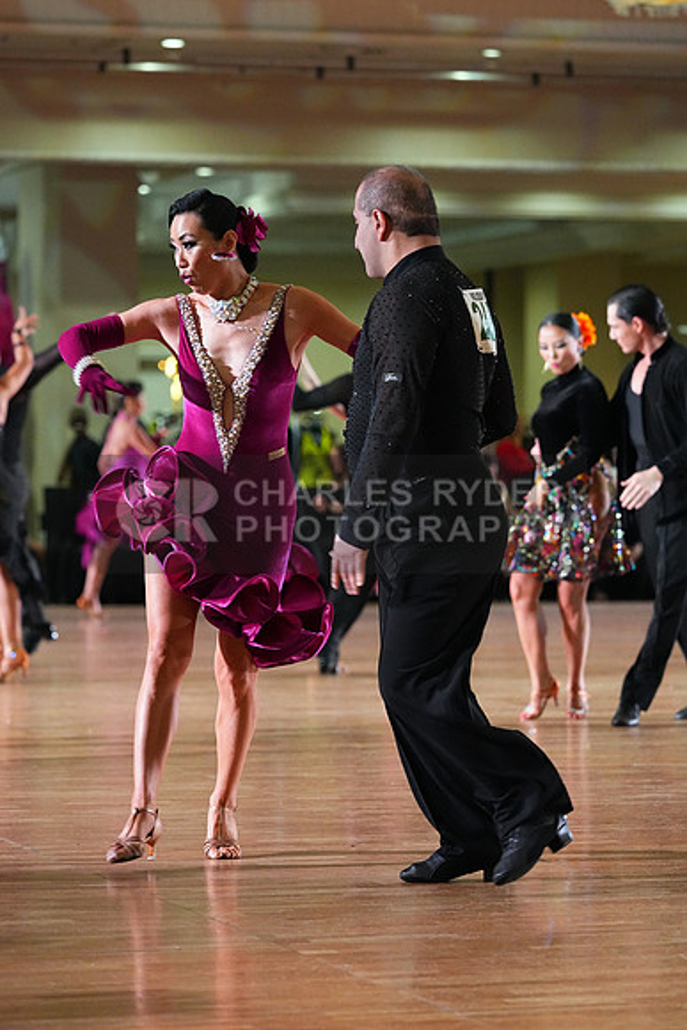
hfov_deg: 9.5
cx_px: 344
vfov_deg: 14.2
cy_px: 515
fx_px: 4148
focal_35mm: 145
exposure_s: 1/400
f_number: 4.5
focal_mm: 145
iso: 8000
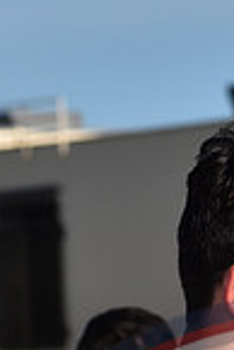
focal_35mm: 673
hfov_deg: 2.0
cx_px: 310
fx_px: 6546
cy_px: 637
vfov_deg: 3.0
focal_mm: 112
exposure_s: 1/2000
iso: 280
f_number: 8
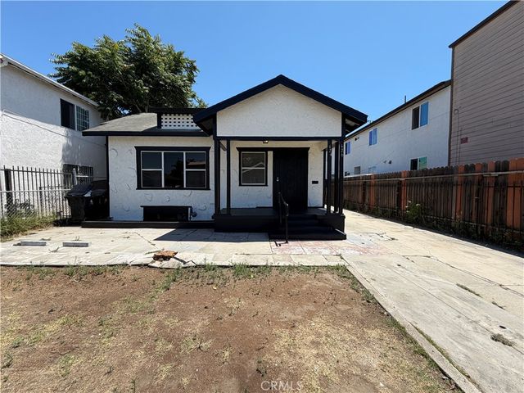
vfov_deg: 85.7
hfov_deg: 102.1
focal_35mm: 14
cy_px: 196
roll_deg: +0.2
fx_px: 212
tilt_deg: -2.4
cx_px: 262
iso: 25
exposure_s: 1/770
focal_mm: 2.22
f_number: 2.2
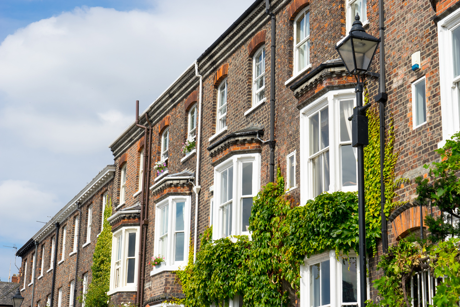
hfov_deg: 28.8
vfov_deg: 19.5
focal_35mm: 70
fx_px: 895
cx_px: 230
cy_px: 154
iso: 100
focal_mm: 70
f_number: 8
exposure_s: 1/400
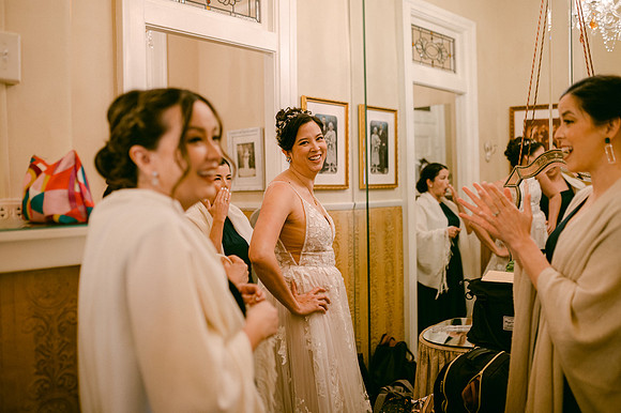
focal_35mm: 35
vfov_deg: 37.8
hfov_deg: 54.5
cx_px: 310
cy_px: 206
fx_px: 603
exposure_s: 1/250
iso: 1000
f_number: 2
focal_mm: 35
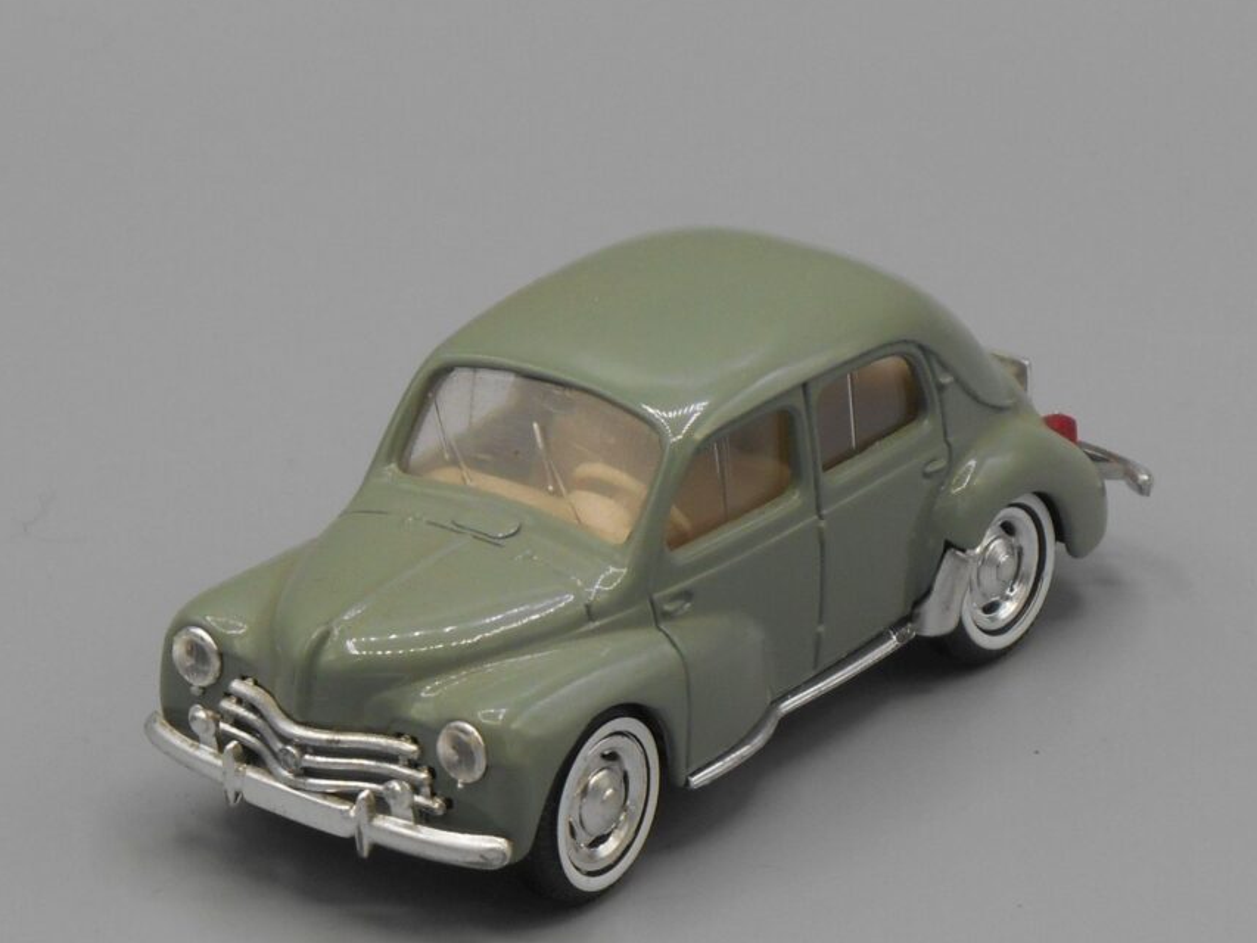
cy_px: 508
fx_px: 3051
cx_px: 647
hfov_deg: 23.3
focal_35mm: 84
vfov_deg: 17.6
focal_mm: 12.5
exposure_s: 1/125
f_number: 4.5
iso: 80
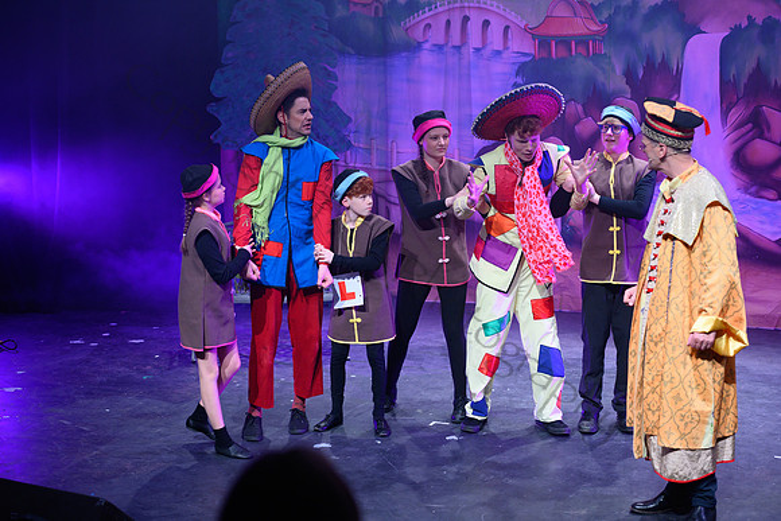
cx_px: 390
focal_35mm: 70
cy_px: 260
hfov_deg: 28.8
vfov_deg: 19.5
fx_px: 1519
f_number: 2.8
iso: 1000
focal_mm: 70
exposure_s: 1/200
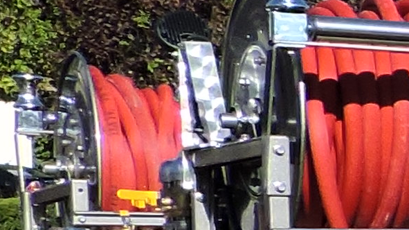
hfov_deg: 7.7
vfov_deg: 5.9
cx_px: 1576
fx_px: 2212
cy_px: 385
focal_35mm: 204
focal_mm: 4.3
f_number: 3
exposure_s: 1/1000
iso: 100
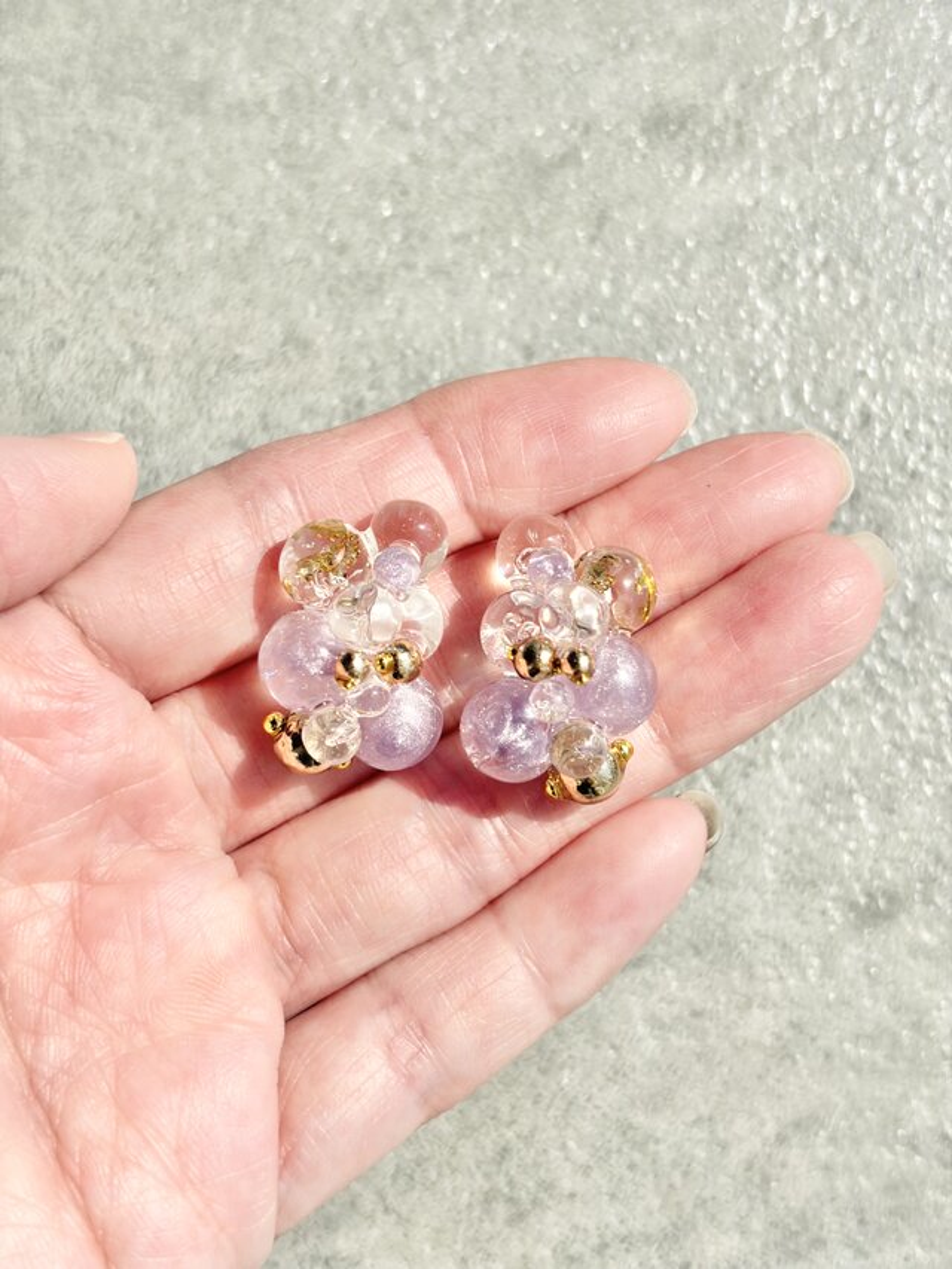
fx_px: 1906
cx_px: 476
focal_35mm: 52
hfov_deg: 28.0
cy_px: 634
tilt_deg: -84.0
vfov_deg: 36.8
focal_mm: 5.96
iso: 32
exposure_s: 1/5348
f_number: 1.6
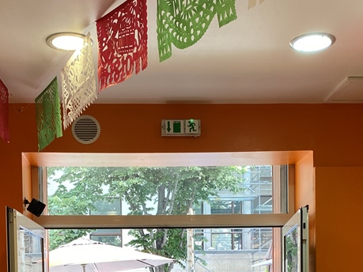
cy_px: 300
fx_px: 608
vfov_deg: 23.6
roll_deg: +0.4
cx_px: 177
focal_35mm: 58
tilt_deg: +0.0
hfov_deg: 33.2
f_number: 1.8
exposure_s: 1/100
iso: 64
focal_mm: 4.25
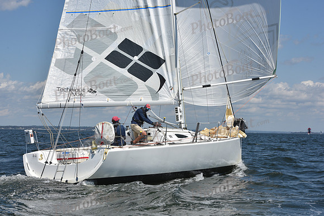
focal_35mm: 70
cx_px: 162
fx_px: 630
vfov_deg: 19.5
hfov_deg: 28.8
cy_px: 108
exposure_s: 1/1250
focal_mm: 70
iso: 320
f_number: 10
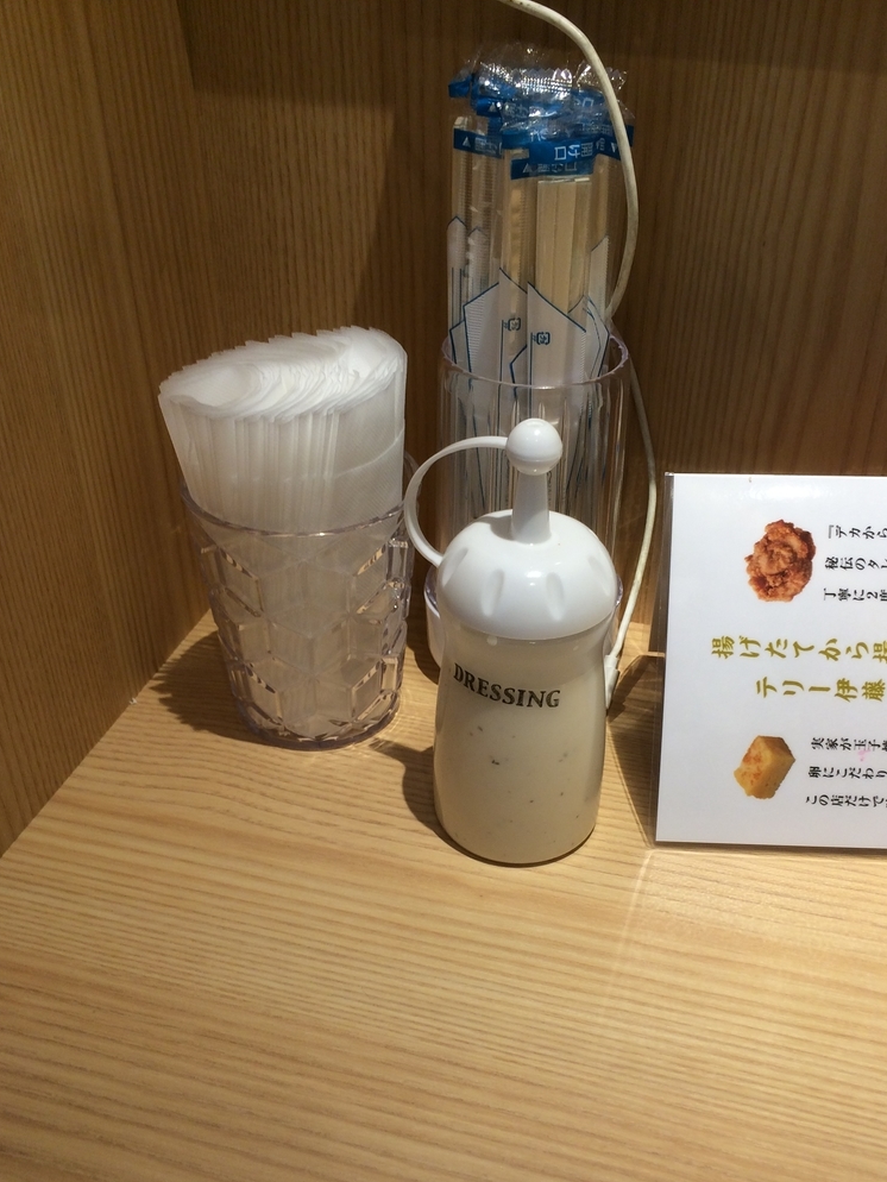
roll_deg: +0.9
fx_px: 1195
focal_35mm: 35
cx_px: 484
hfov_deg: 40.7
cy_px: 712
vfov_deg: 52.2
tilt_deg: -38.1
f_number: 2.2
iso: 40
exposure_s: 1/60
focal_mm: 4.15
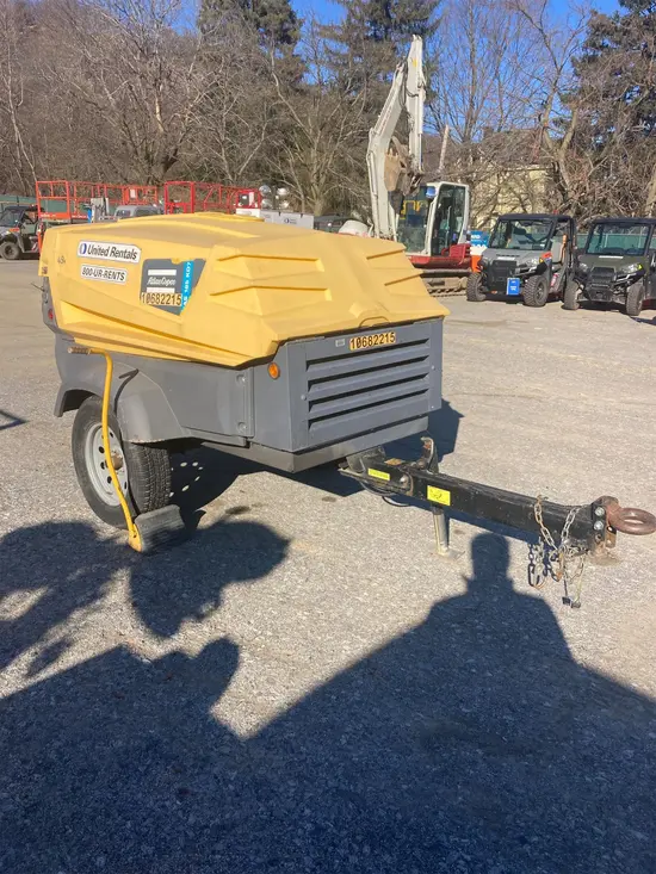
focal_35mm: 28
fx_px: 707
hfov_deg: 49.8
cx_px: 328
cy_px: 437
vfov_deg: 63.4
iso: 20
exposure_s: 1/2114
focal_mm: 3.99
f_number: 1.8
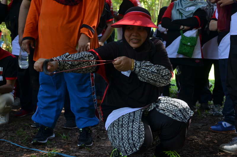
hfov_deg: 41.2
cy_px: 78
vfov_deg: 28.0
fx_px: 315
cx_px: 118
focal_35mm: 48
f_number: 4
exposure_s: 1/125
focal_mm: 32
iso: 250
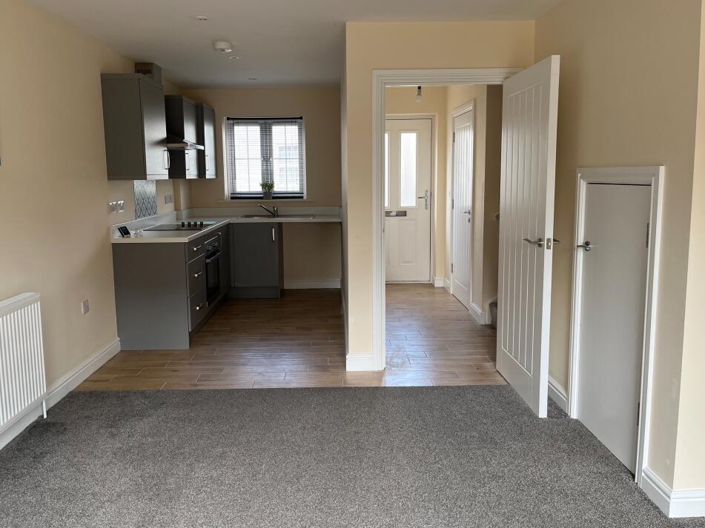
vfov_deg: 49.7
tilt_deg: -7.1
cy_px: 250
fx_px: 570
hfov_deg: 63.4
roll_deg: +1.4
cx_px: 332
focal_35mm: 28
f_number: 1.6
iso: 80
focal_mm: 5.1
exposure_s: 1/122
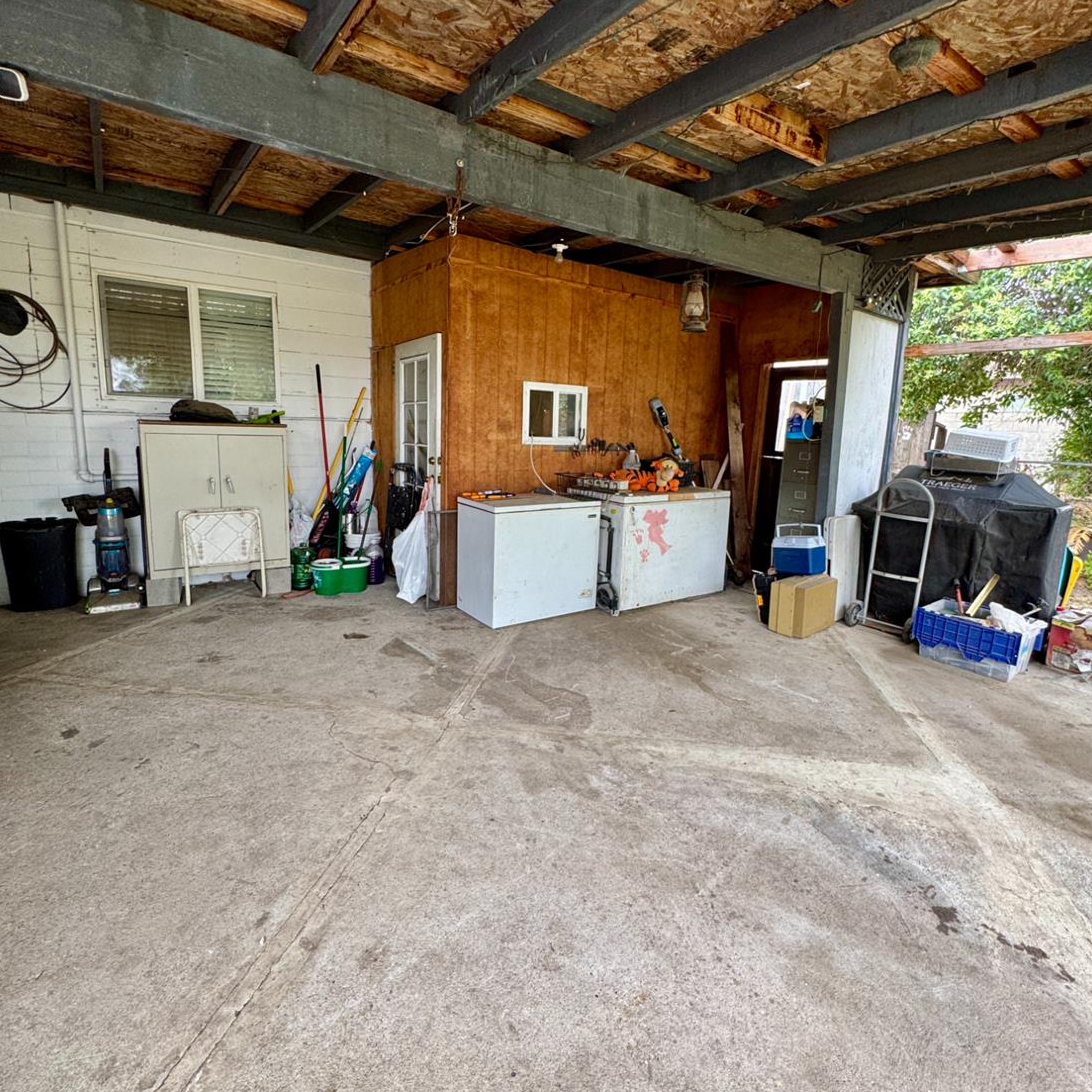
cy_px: 520
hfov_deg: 84.0
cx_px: 544
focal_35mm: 17
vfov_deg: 83.9
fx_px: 607
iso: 100
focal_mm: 2.22
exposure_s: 1/99
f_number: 2.2
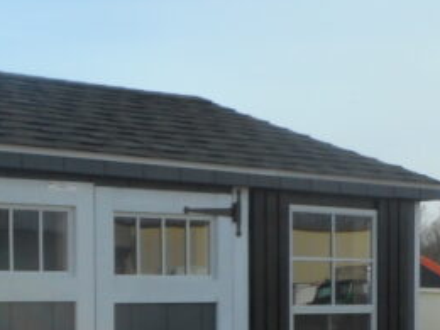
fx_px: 979
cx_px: -113
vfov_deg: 18.1
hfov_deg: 22.9
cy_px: 408
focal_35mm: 77
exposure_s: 1/640
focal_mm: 4.5
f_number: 3.7
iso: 80
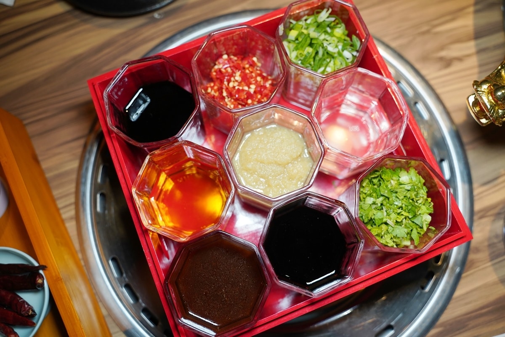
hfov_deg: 63.7
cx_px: 252
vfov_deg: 45.0
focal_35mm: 29
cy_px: 168
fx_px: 407
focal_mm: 29
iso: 400
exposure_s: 1/60
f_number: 4
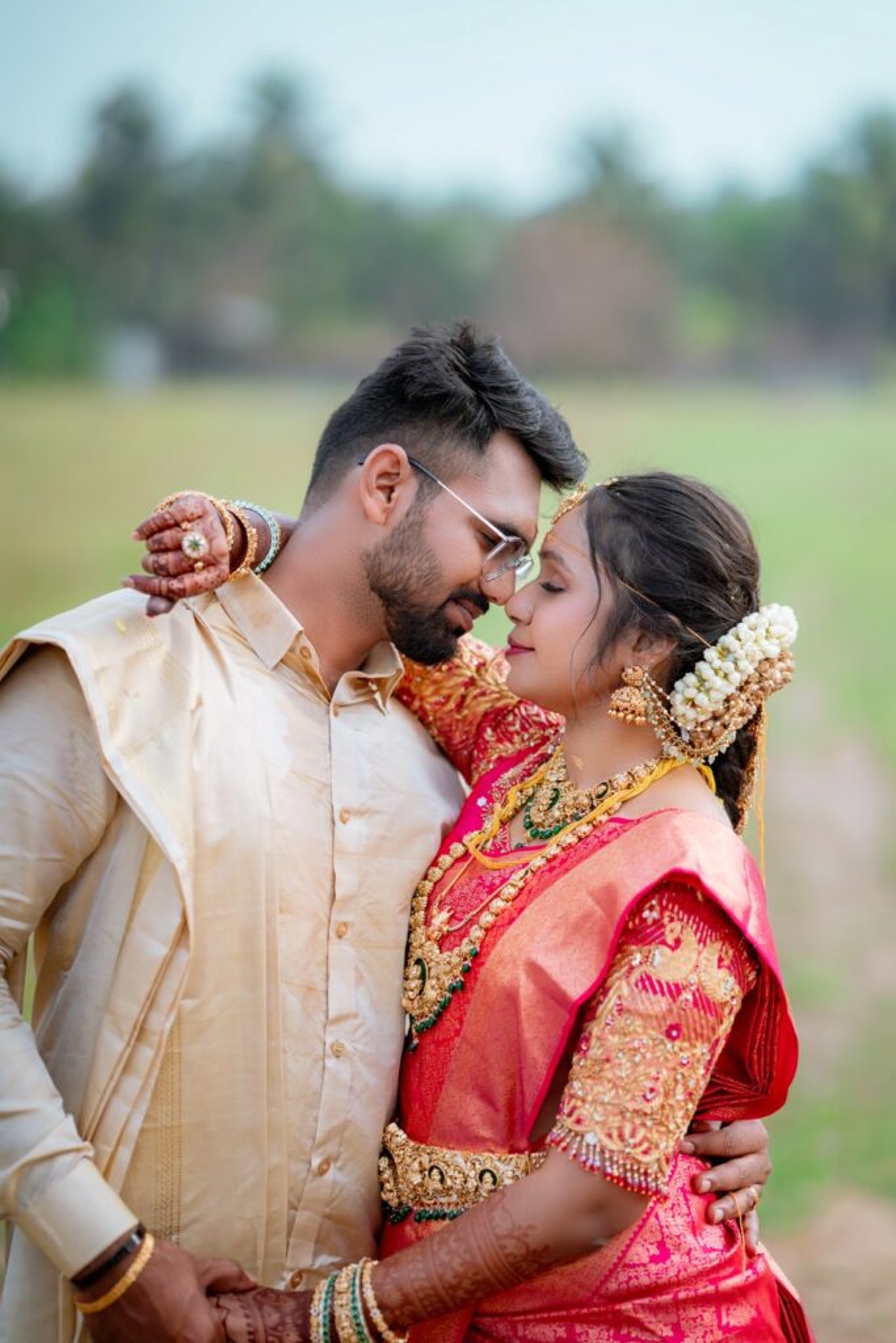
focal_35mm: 85
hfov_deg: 16.1
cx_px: 448
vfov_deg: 23.9
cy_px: 672
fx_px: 3172
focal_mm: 85
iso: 100
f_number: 1.4
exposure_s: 1/3200
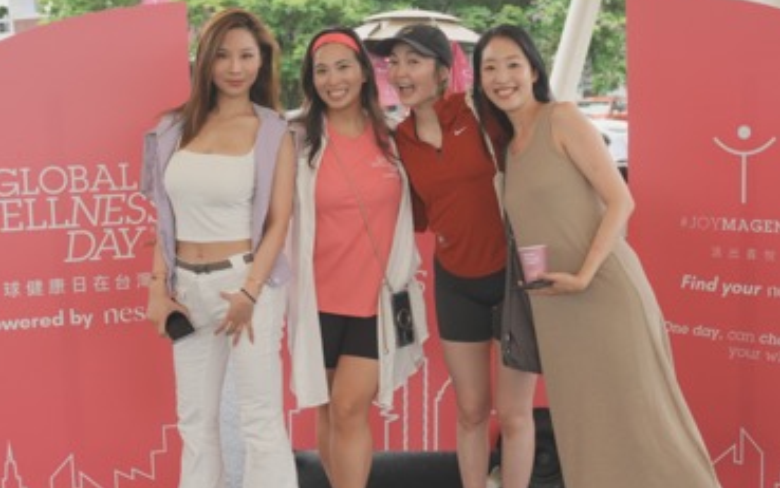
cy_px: 214
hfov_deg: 38.1
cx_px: 355
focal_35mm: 53
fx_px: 1127
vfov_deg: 24.4
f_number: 2.8
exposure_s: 1/500
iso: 200
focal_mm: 30
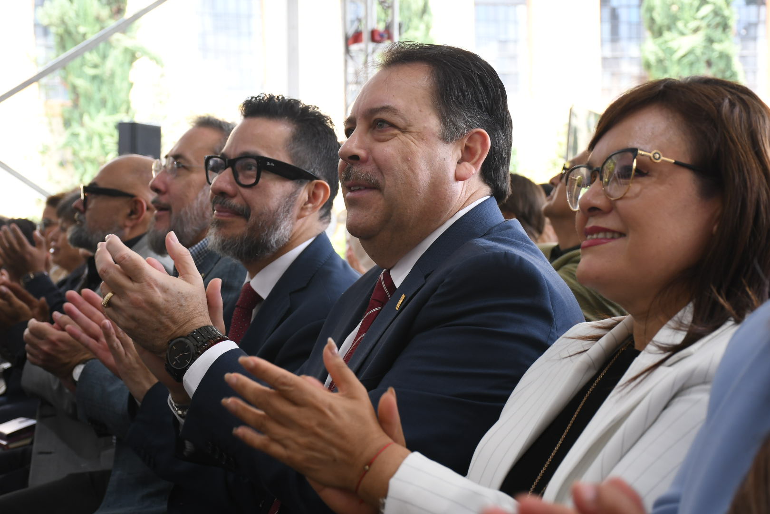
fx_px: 1283
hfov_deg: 33.4
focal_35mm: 60
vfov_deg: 22.6
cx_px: 385
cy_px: 257
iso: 640
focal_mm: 40
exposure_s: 1/125
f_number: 5.6
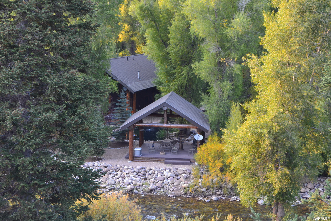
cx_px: 166
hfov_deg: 29.9
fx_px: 621
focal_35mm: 68
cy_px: 110
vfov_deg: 20.2
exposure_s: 1/60
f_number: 8
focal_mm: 45
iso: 640
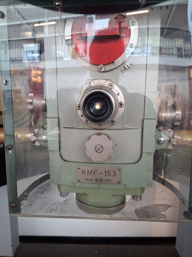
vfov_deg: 73.9
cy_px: 128
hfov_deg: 58.9
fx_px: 170
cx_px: 96
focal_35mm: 23
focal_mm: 5.54
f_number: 1.8
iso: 320
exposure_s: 1/33
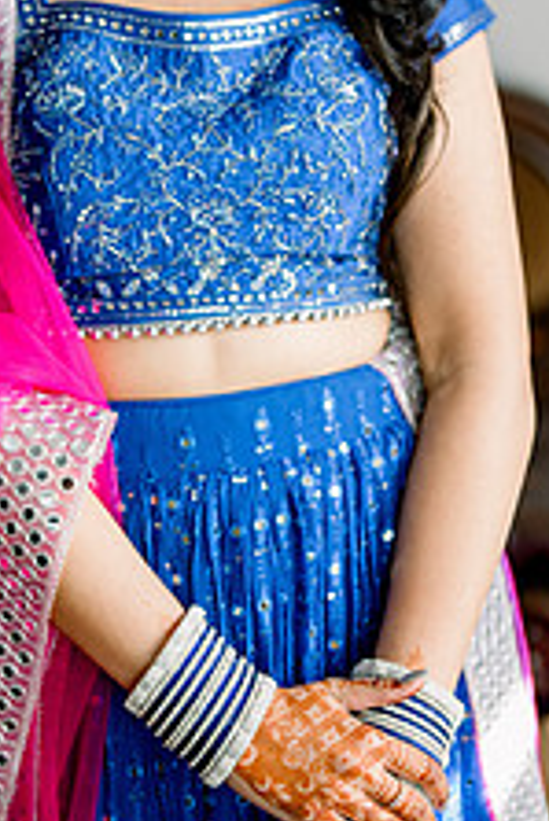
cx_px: 243
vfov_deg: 20.1
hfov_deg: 13.6
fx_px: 2307
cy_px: 258
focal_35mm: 101
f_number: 1.4
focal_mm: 50
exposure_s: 1/160
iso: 320
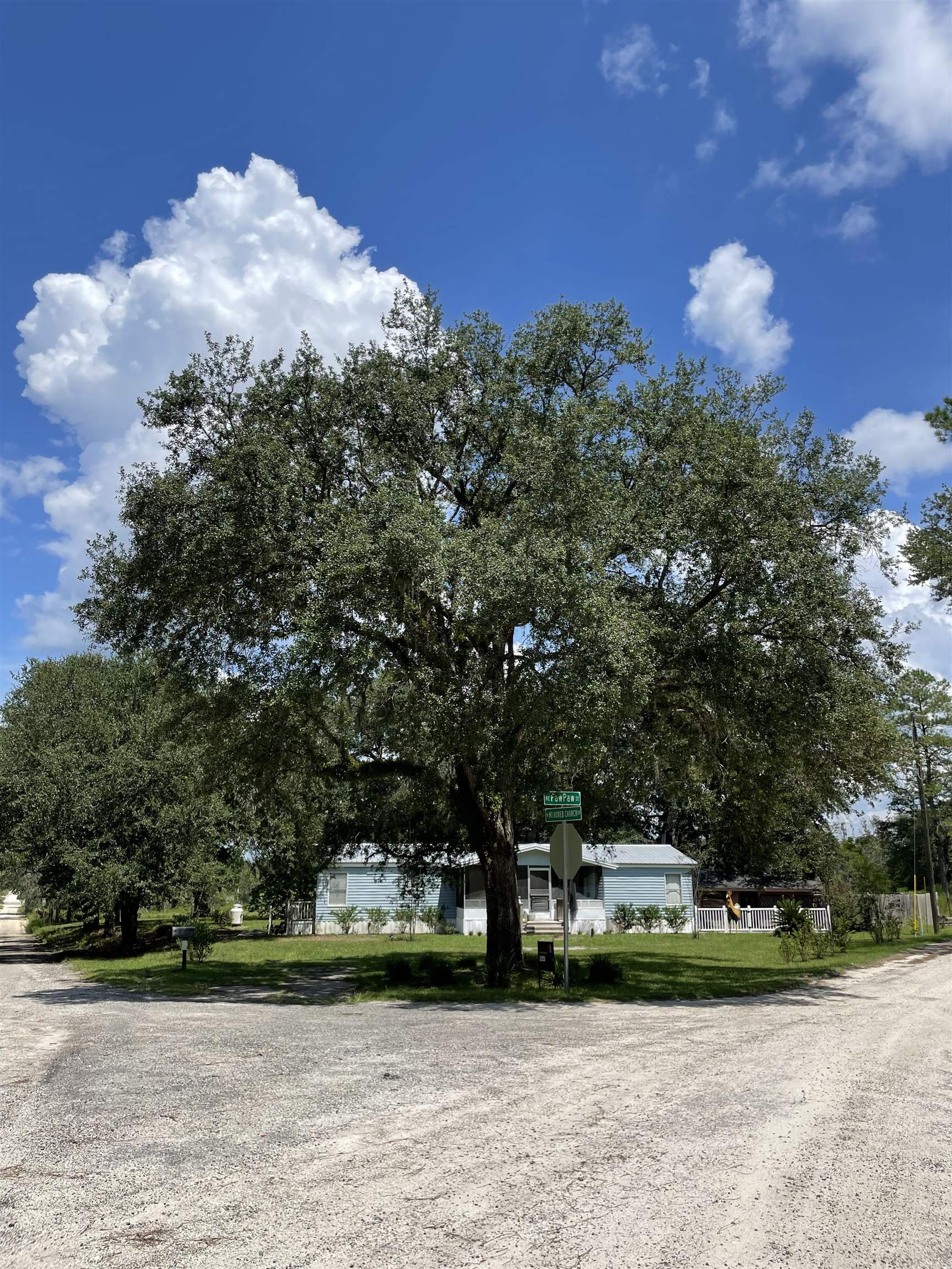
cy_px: 634
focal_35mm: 26
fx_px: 953
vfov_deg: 67.3
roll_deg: +0.1
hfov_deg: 53.1
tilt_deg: +14.1
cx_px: 476
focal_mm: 4.2
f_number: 1.6
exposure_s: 1/4132
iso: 32
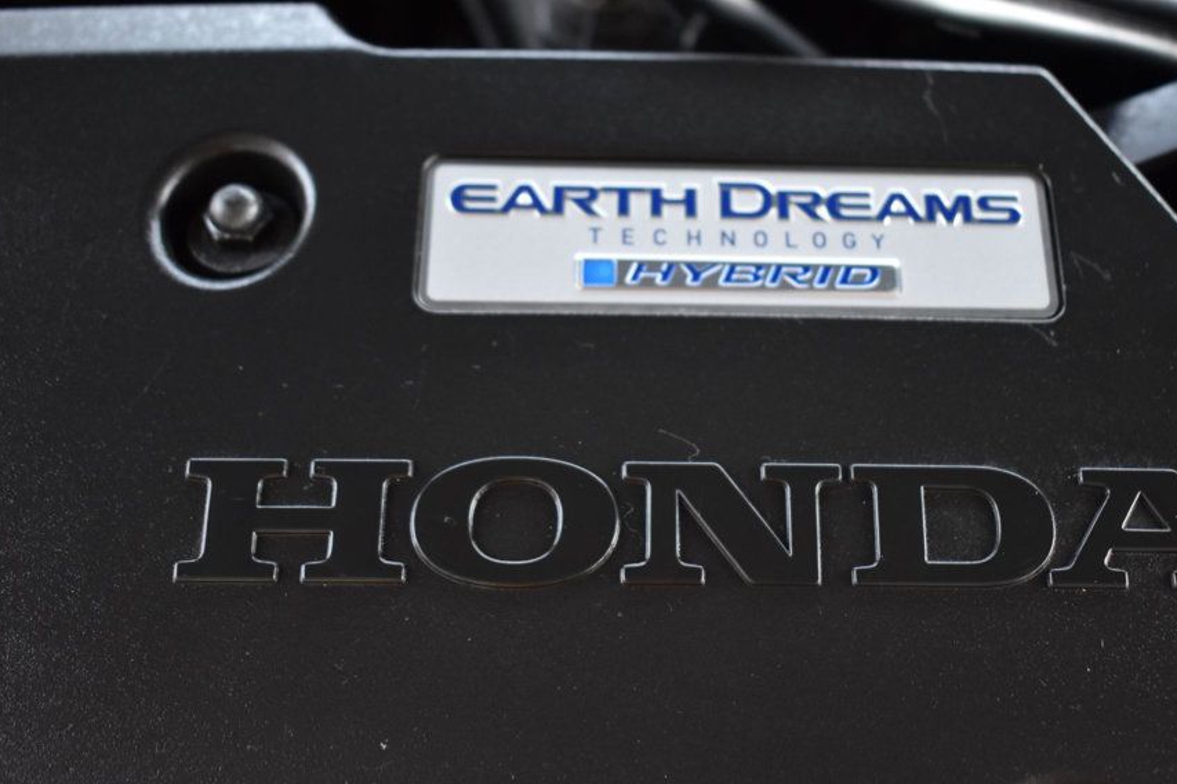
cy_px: 360
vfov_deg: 27.7
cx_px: 675
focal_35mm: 49
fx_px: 1588
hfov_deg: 40.6
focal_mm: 27
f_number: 4
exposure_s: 1/125
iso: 1000
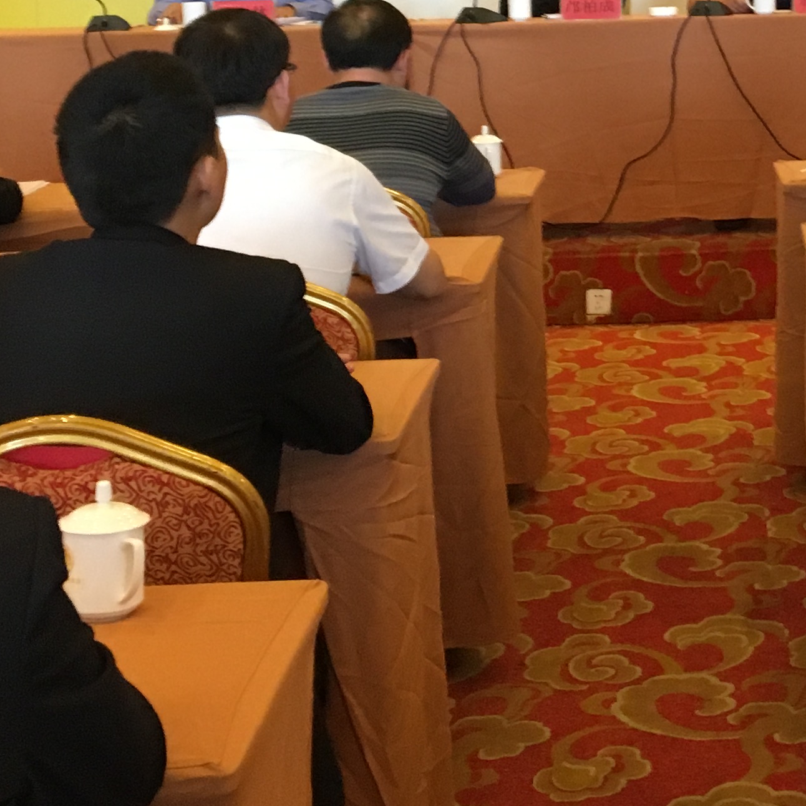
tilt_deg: -2.5
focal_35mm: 80
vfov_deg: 21.1
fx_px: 2107
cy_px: 44
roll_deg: +0.5
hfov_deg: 21.0
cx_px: 794
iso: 200
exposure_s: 1/20
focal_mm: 4.15
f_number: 2.2
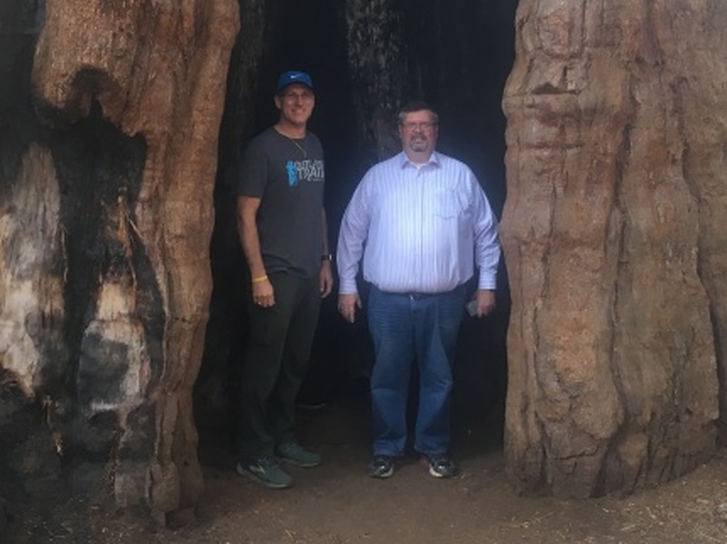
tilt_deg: -4.0
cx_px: 406
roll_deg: -0.6
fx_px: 1133
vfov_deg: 26.9
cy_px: 189
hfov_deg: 35.5
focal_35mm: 54
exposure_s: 1/30
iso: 64
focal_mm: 4.15
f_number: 2.2
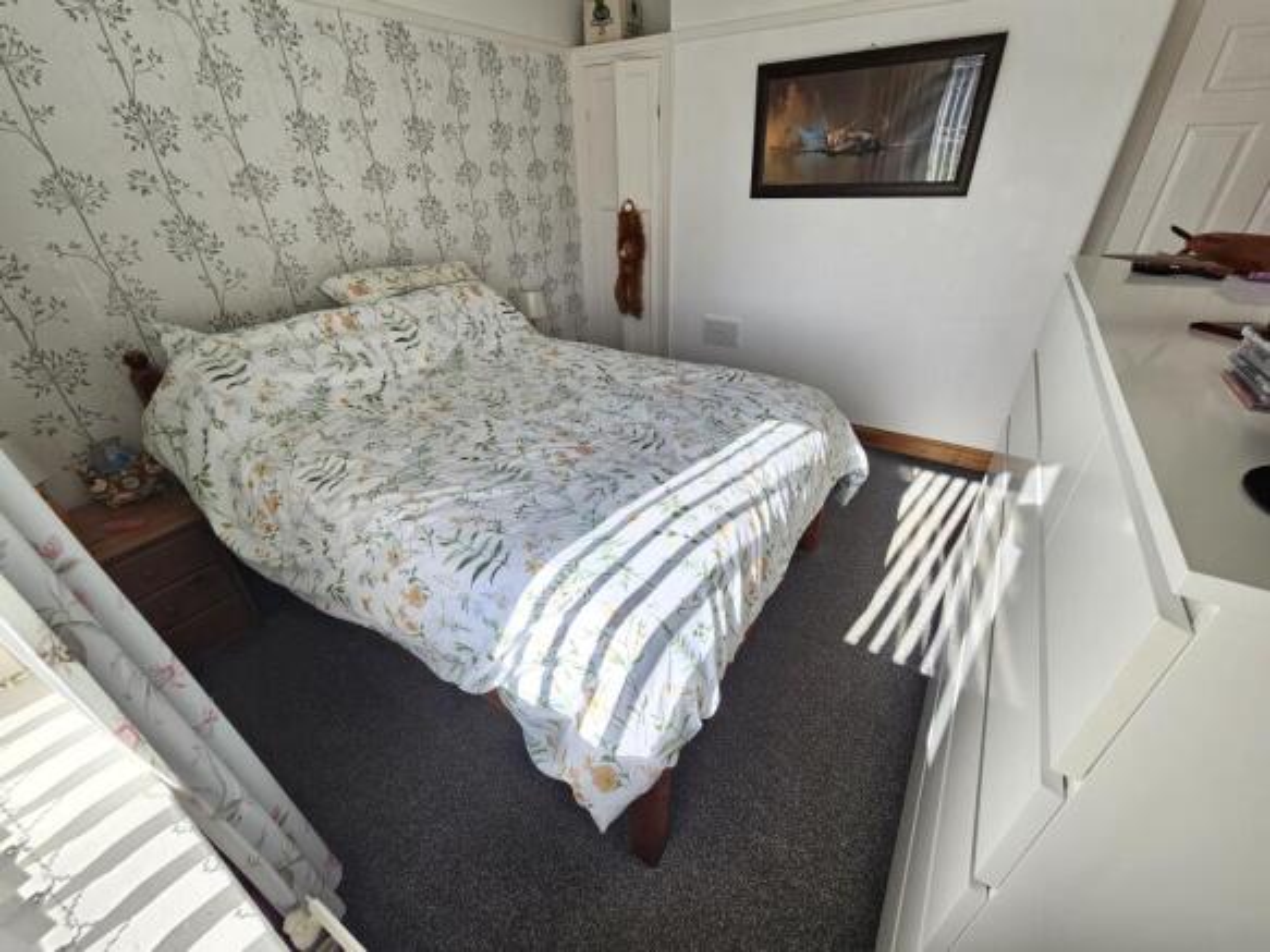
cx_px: 635
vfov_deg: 89.9
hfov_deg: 106.2
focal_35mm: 13
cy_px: 476
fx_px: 477
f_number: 2.2
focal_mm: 2.2
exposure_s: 1/173
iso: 50
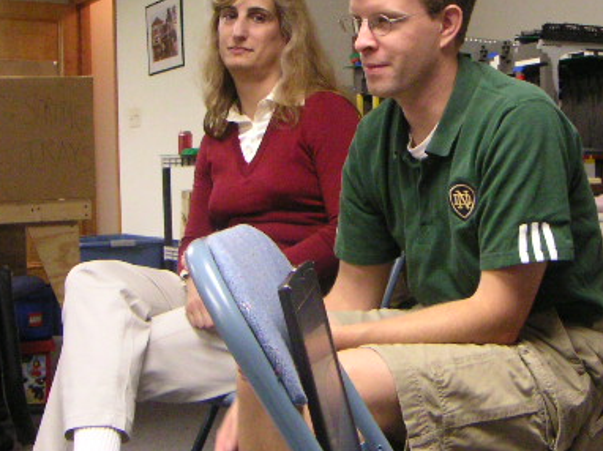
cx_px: 380
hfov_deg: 31.1
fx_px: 1079
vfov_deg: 23.6
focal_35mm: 62
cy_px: 213
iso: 400
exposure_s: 1/45
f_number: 2.8
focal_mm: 4.8
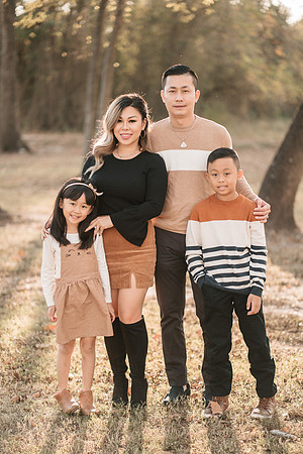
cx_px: 152
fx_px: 1073
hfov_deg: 16.1
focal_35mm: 85
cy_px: 227
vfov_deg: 23.9
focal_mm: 85
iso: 125
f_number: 1.8
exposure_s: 1/320
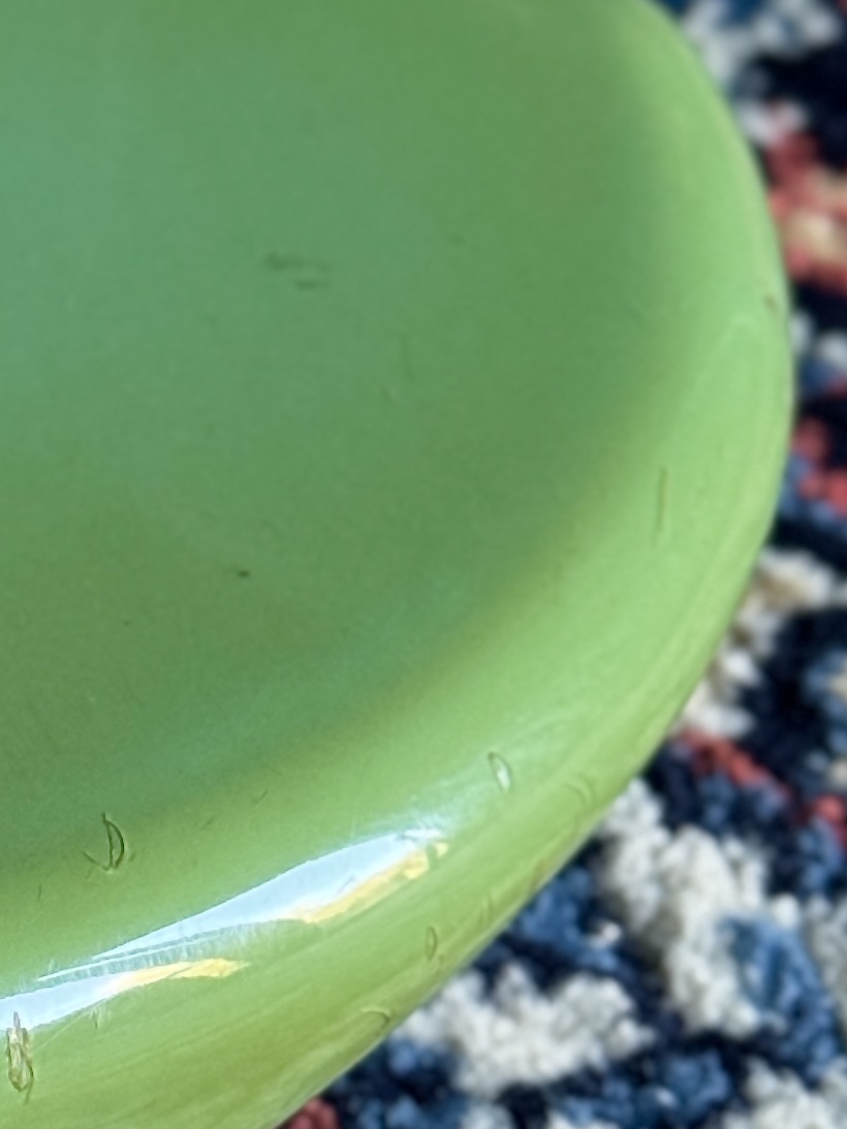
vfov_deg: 11.2
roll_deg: +1.7
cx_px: -652
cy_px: 340
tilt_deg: -35.5
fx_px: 5773
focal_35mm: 177
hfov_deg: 8.1
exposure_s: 1/47
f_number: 1.78
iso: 250
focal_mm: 6.76
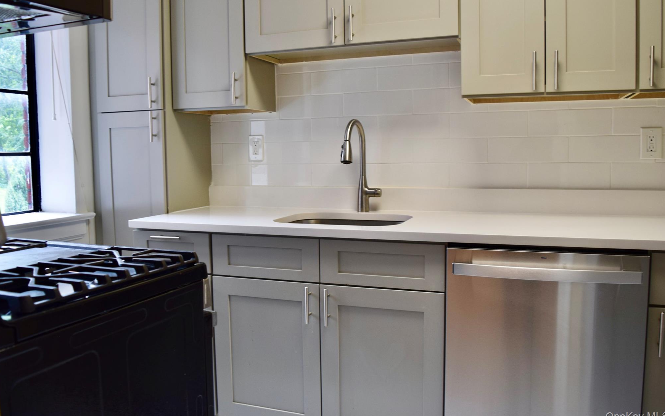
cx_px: 334
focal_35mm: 28
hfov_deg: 66.5
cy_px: 199
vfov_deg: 44.5
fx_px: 508
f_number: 4.5
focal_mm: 18
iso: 400
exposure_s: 1/80
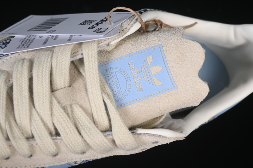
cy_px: 84
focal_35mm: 75
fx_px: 527
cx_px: 126
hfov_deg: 27.0
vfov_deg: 18.2
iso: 160
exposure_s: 1/80
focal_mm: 50
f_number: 7.1
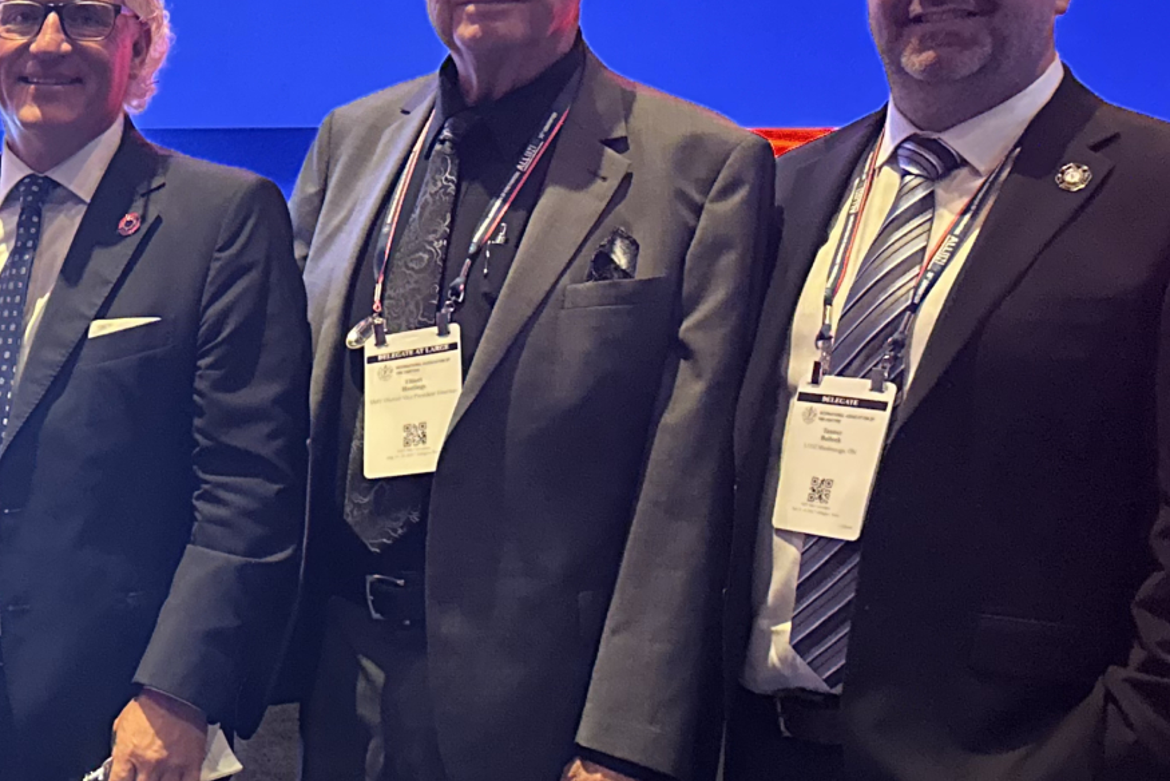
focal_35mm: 73
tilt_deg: -9.5
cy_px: 666
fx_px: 2373
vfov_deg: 18.4
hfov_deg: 23.7
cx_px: -432
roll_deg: -1.1
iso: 640
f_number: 1.78
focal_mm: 6.86
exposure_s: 1/45
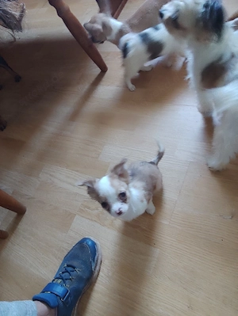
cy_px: 158
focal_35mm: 20
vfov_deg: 81.7
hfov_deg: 66.1
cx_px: 119
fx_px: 183
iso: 223
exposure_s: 1/25
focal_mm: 3.49
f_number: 2.45
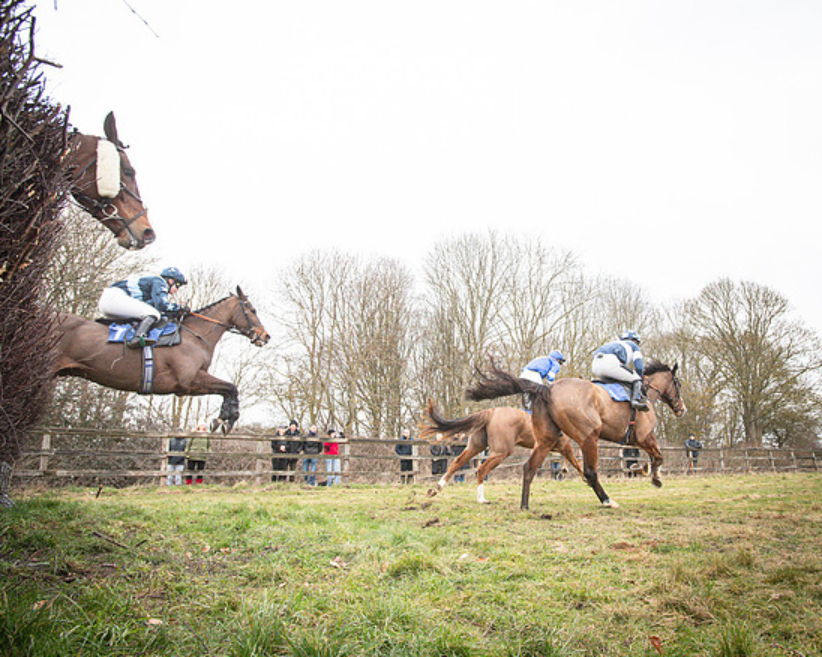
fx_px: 584
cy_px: 326
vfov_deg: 58.7
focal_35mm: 24
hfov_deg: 69.6
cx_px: 492
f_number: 6.3
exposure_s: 1/1600
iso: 2000
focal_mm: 20
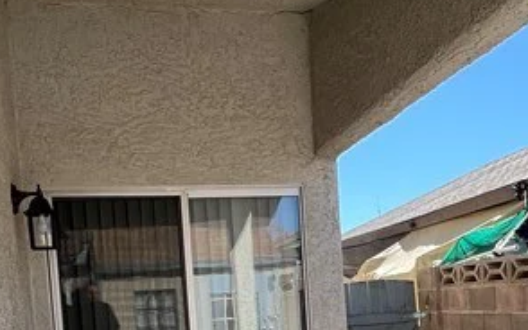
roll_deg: +3.3
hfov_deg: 41.5
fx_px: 691
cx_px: 327
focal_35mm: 48
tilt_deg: -3.8
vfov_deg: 25.1
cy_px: 360
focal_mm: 1.57
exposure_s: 1/903
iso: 32
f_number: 1.8
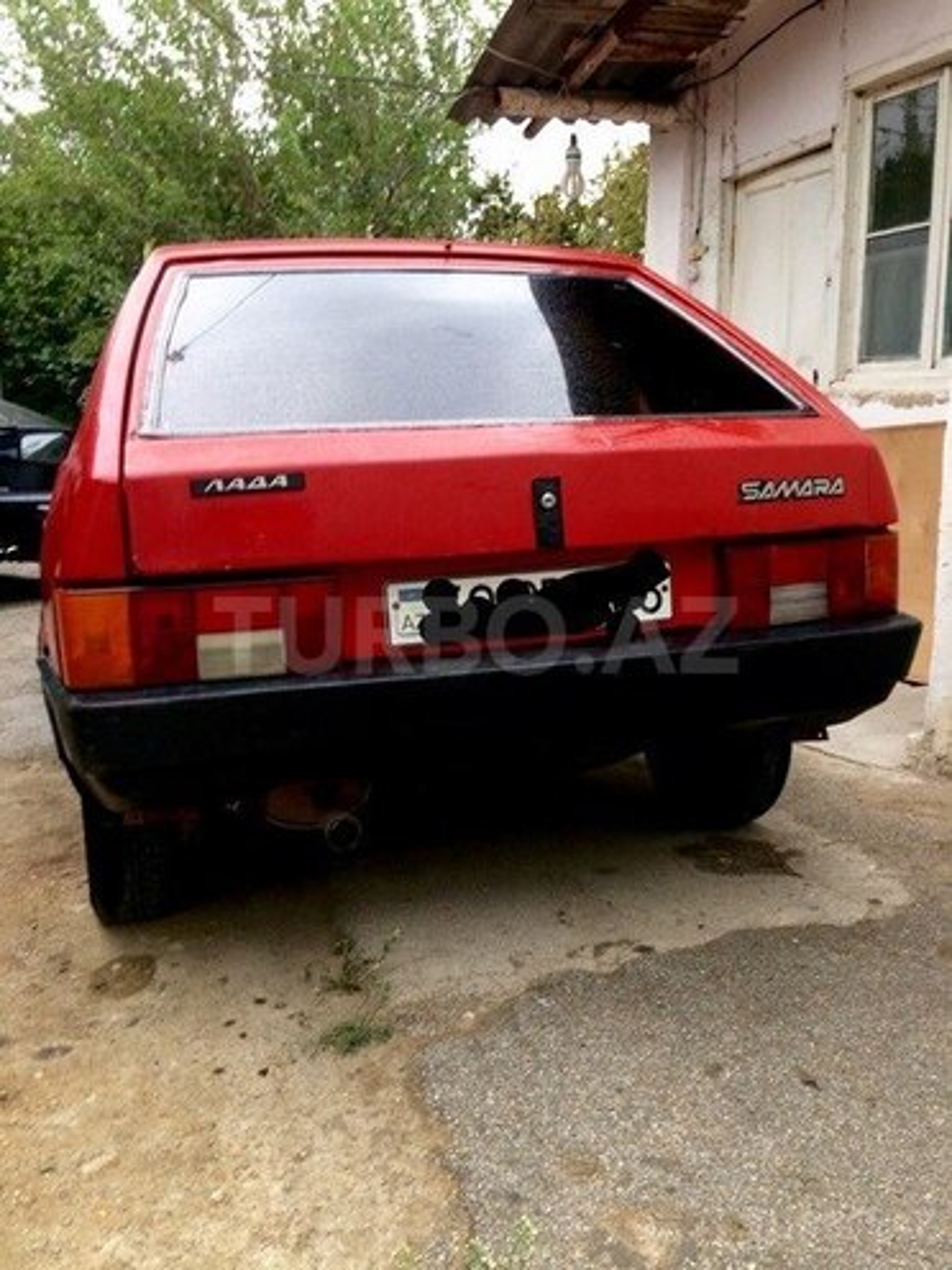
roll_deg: +2.3
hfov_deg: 48.2
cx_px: 476
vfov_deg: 61.7
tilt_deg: -13.3
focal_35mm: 29
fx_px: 1063
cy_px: 635
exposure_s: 1/100
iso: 50
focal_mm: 4.15
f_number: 2.2
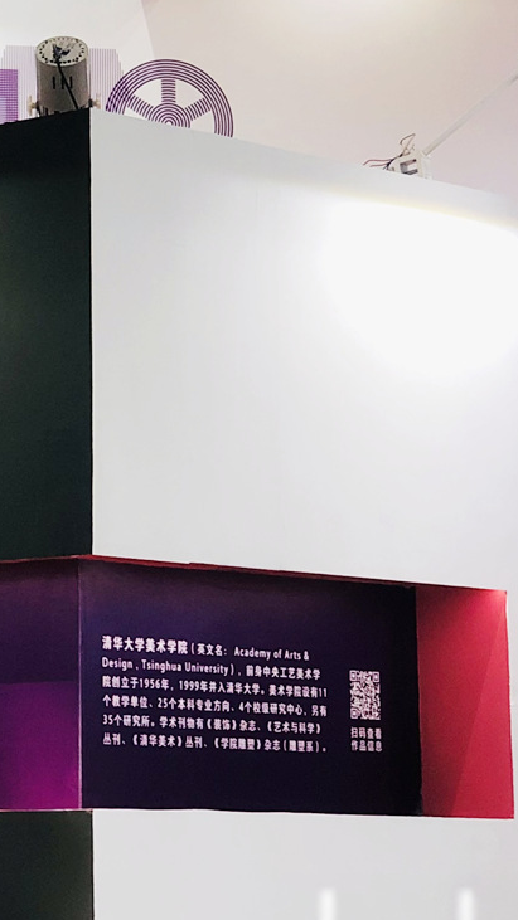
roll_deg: +0.0
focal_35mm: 155
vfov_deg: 13.8
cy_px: 258
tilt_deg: +9.1
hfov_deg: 7.7
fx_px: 3786
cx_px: -219
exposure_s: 1/50
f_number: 2.4
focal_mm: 6
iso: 32
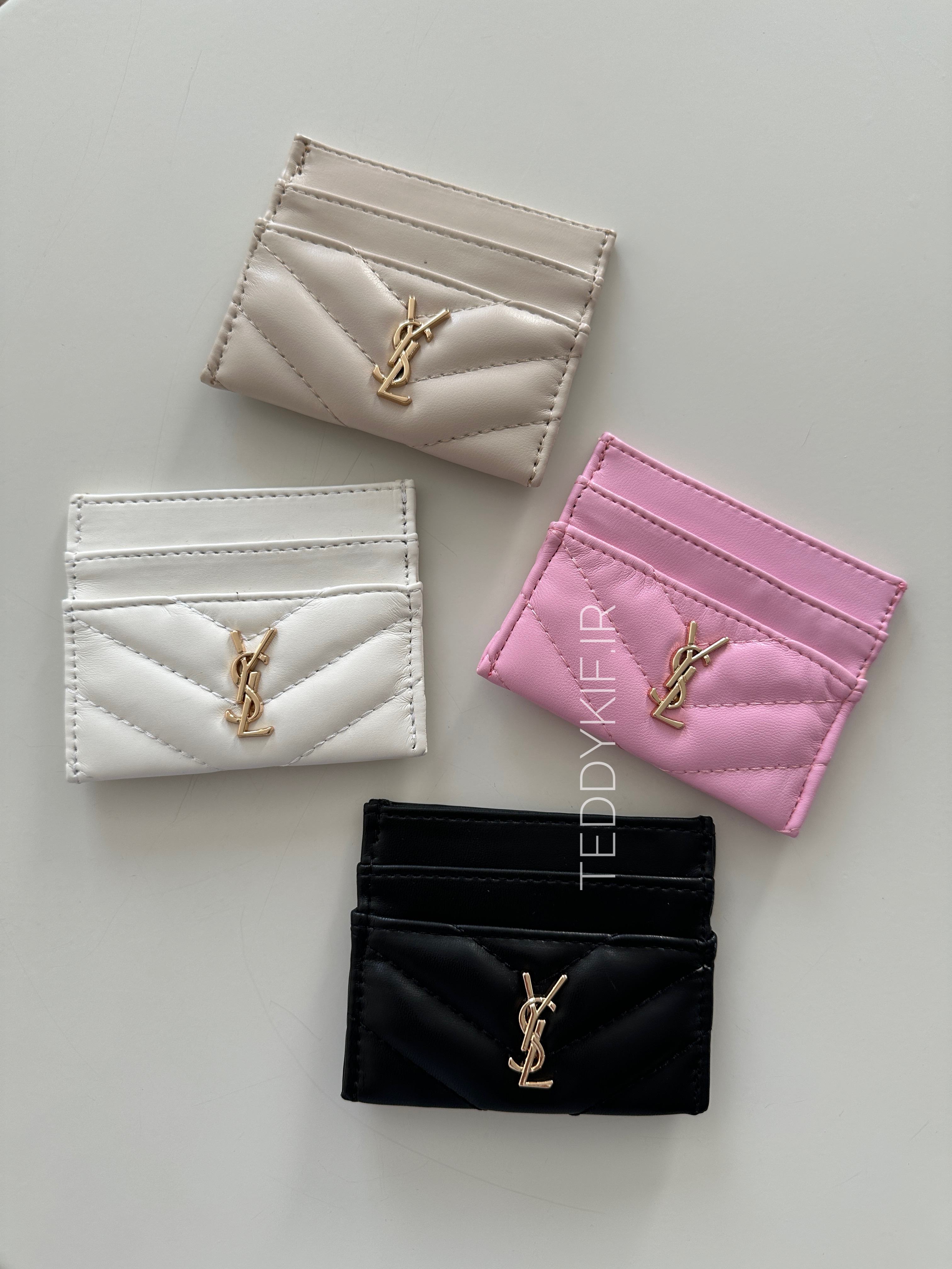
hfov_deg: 56.8
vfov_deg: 71.6
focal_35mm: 24
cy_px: 634
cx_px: 476
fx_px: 880
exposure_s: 1/121
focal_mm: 6.86
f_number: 1.78
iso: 80
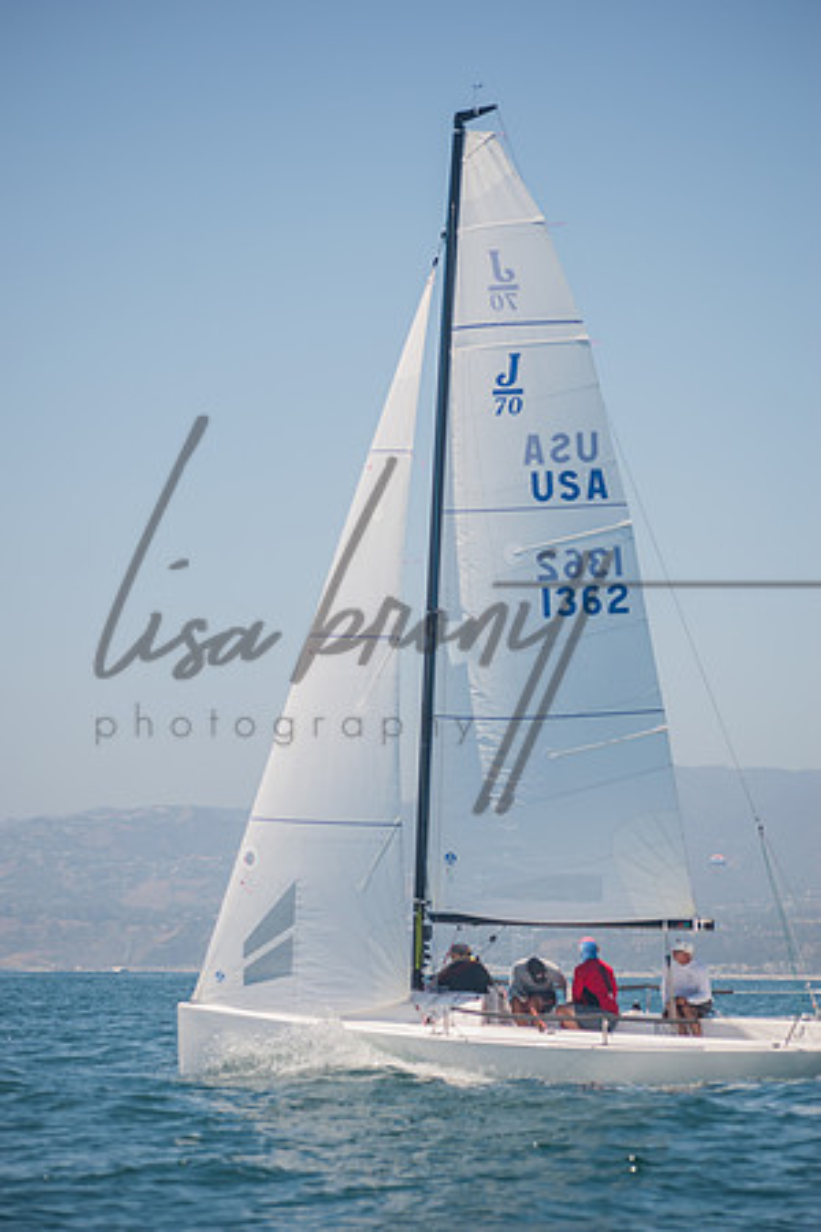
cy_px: 616
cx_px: 410
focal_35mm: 147
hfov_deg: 9.3
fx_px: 5028
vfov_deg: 14.0
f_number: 4.8
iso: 100
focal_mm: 98
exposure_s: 1/250
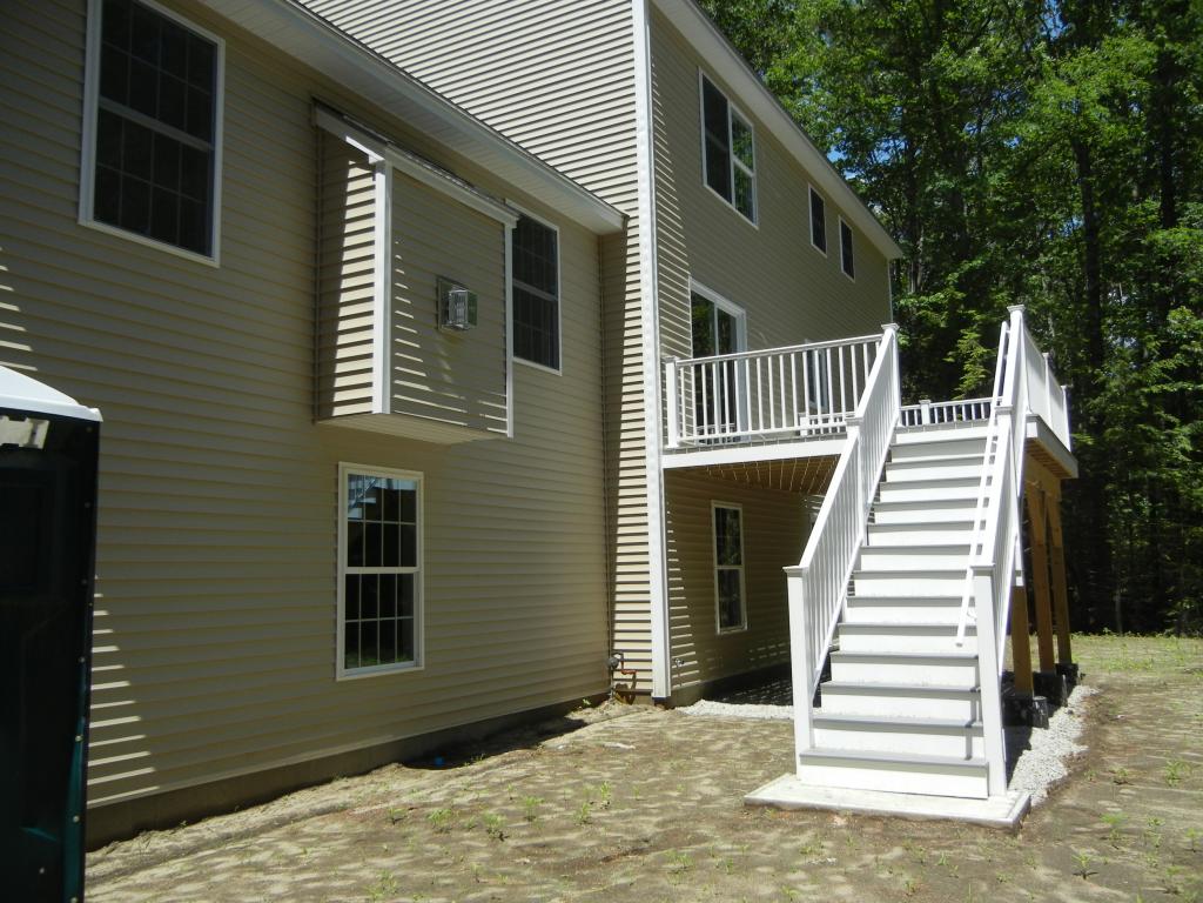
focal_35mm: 30
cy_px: 452
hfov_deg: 60.0
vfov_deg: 46.8
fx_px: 1043
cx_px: 602
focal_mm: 5.4
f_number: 7
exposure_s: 1/366
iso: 160
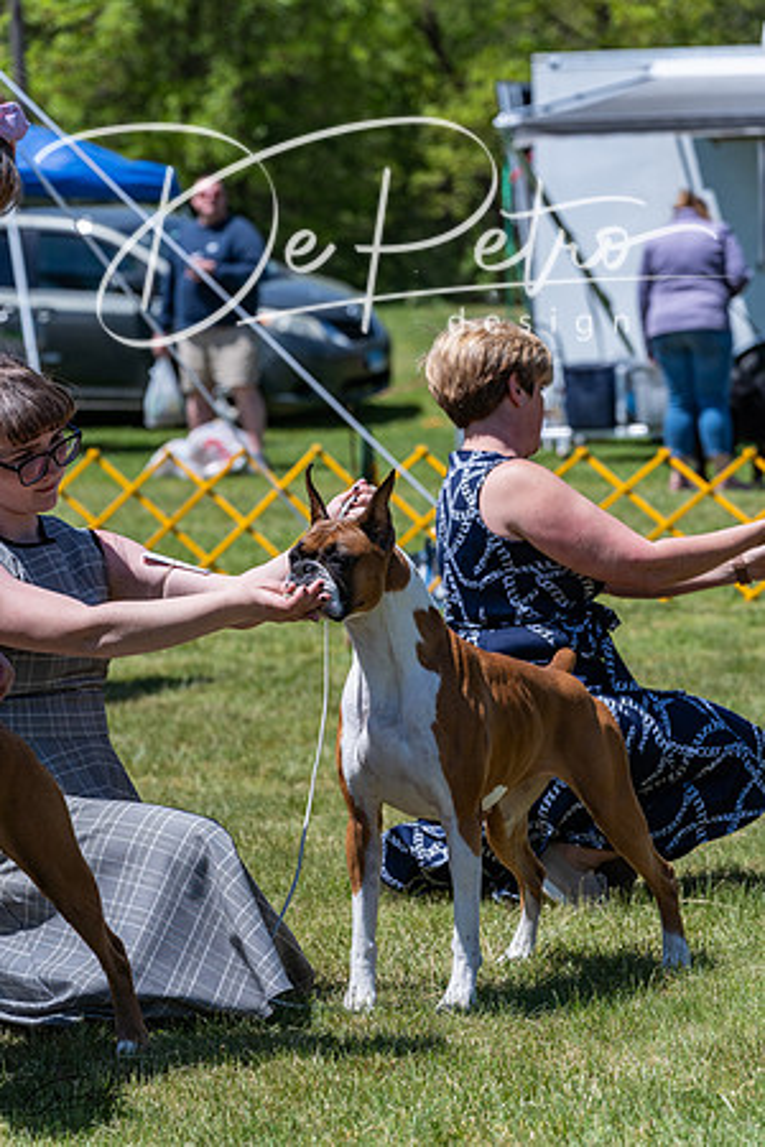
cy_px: 574
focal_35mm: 144
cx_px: 382
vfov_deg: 14.3
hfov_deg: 9.5
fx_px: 4590
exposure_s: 1/1600
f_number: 7.1
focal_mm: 144
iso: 500
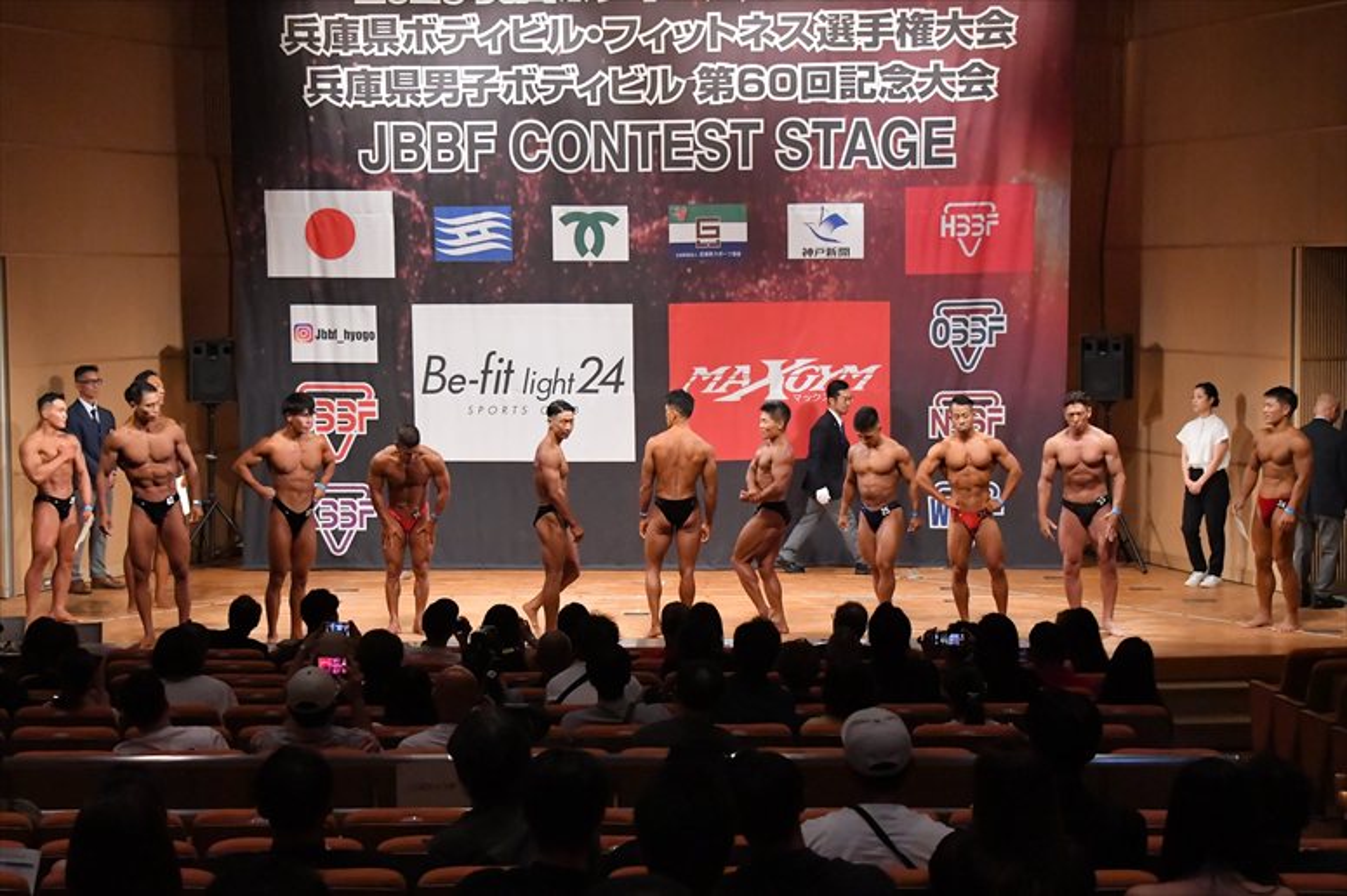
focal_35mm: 78
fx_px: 2917
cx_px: 674
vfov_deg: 17.5
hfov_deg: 26.0
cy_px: 448
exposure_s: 1/400
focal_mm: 52
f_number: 5.6
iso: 10000
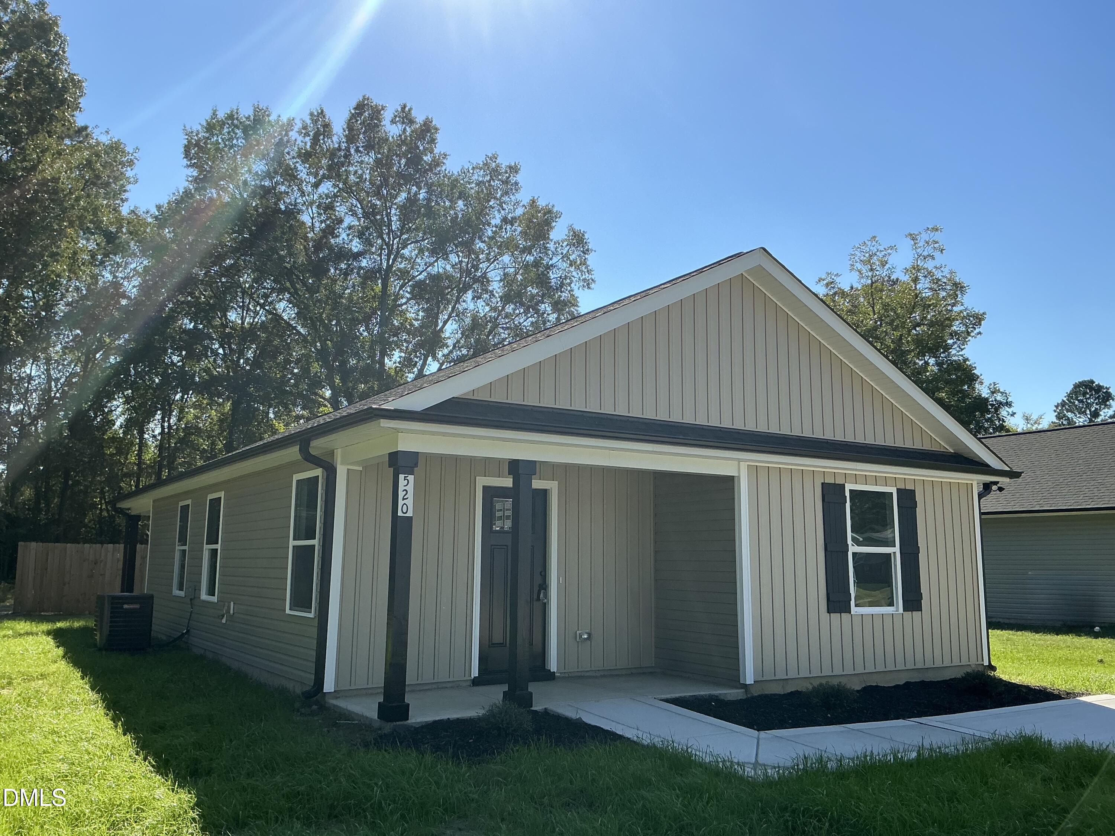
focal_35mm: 28
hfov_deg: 63.4
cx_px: 558
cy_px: 418
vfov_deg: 49.7
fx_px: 902
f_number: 1.8
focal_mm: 3
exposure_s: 1/1848
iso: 25
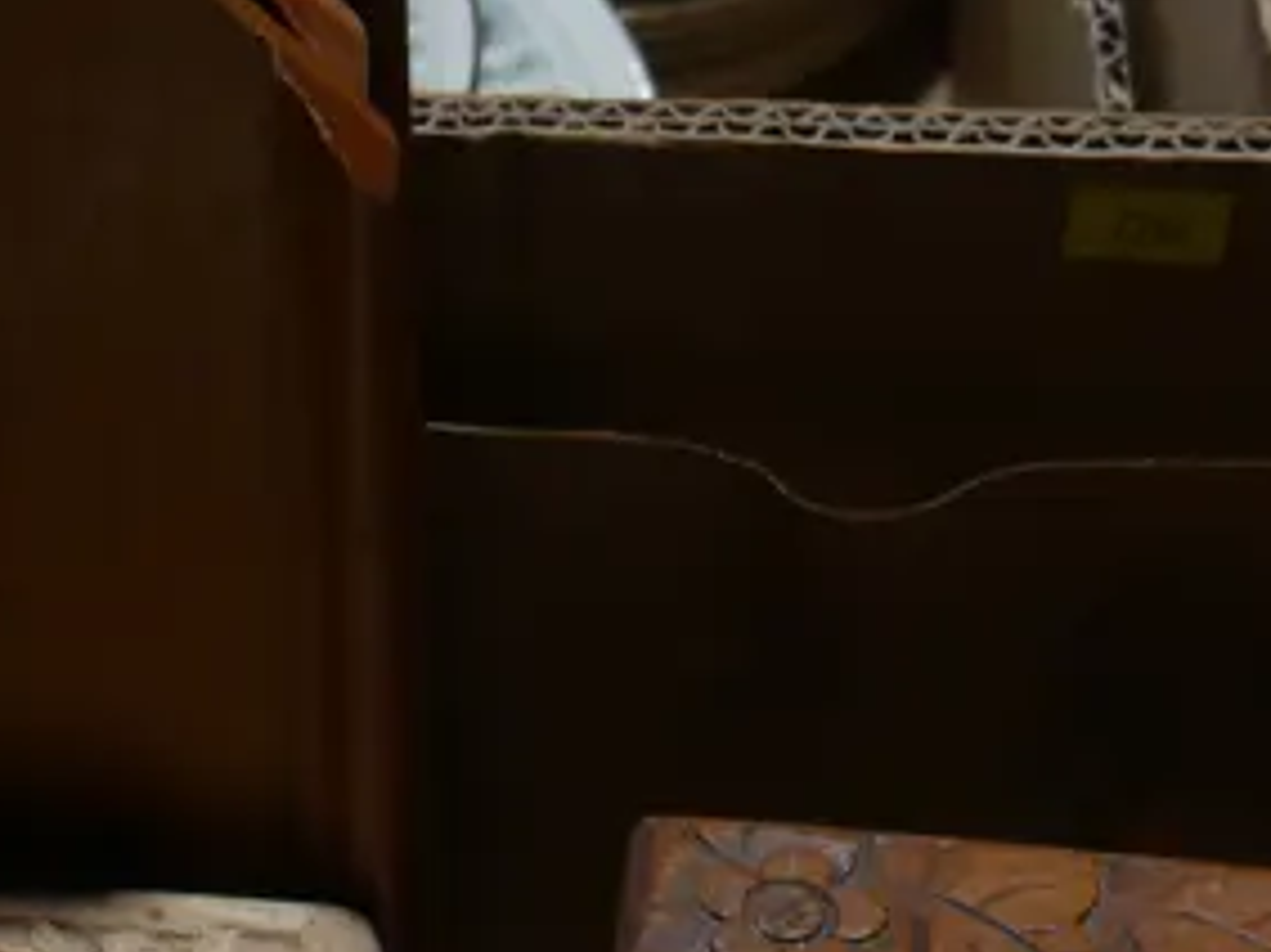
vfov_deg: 9.3
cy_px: 1718
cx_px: 750
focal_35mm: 152
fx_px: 5579
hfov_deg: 13.0
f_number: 5.6
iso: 200
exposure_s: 1/60
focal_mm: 21
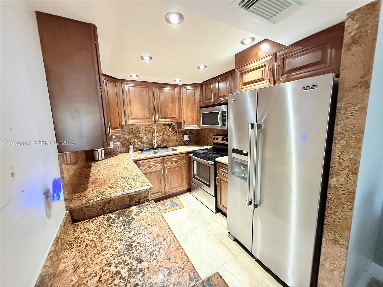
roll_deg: +1.7
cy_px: 144
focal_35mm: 14
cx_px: 192
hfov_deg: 102.1
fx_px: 155
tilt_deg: -8.3
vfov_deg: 85.7
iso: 1000
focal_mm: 2.22
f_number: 2.2
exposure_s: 1/60
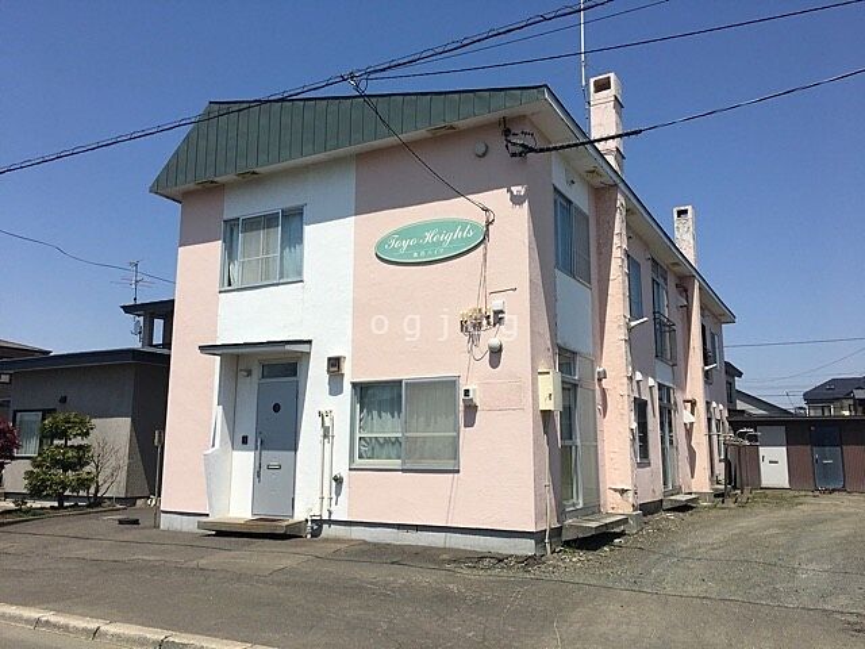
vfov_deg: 48.2
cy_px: 324
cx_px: 432
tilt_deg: +10.0
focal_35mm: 29
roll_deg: -0.4
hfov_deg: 61.7
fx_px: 725
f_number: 2.2
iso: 25
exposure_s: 1/2747
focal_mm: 4.15
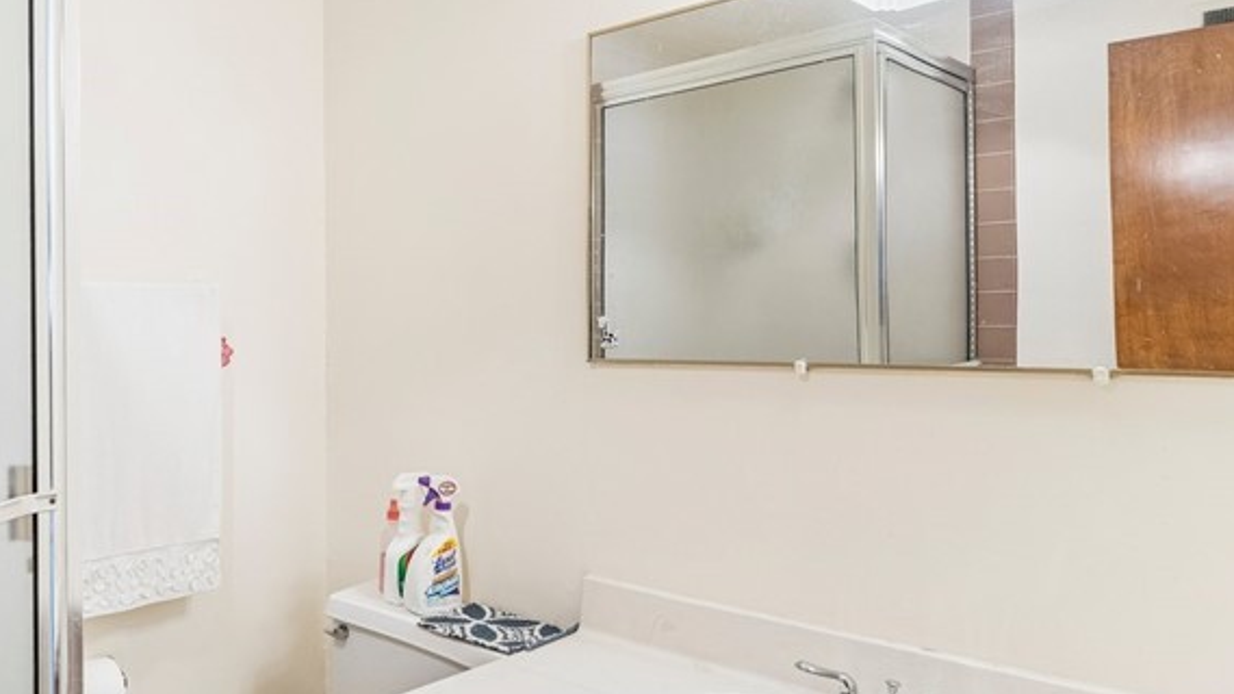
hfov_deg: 64.2
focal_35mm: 28
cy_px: 320
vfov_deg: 41.5
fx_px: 916
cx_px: 321
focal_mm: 14
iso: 200
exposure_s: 1/25
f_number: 5.6
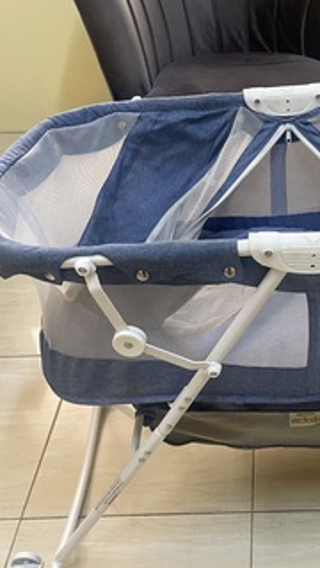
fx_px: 587
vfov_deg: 51.5
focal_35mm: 39
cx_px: 300
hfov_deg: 29.0
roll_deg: +0.4
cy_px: 300
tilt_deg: -41.9
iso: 160
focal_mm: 5.1
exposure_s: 1/60
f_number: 1.6
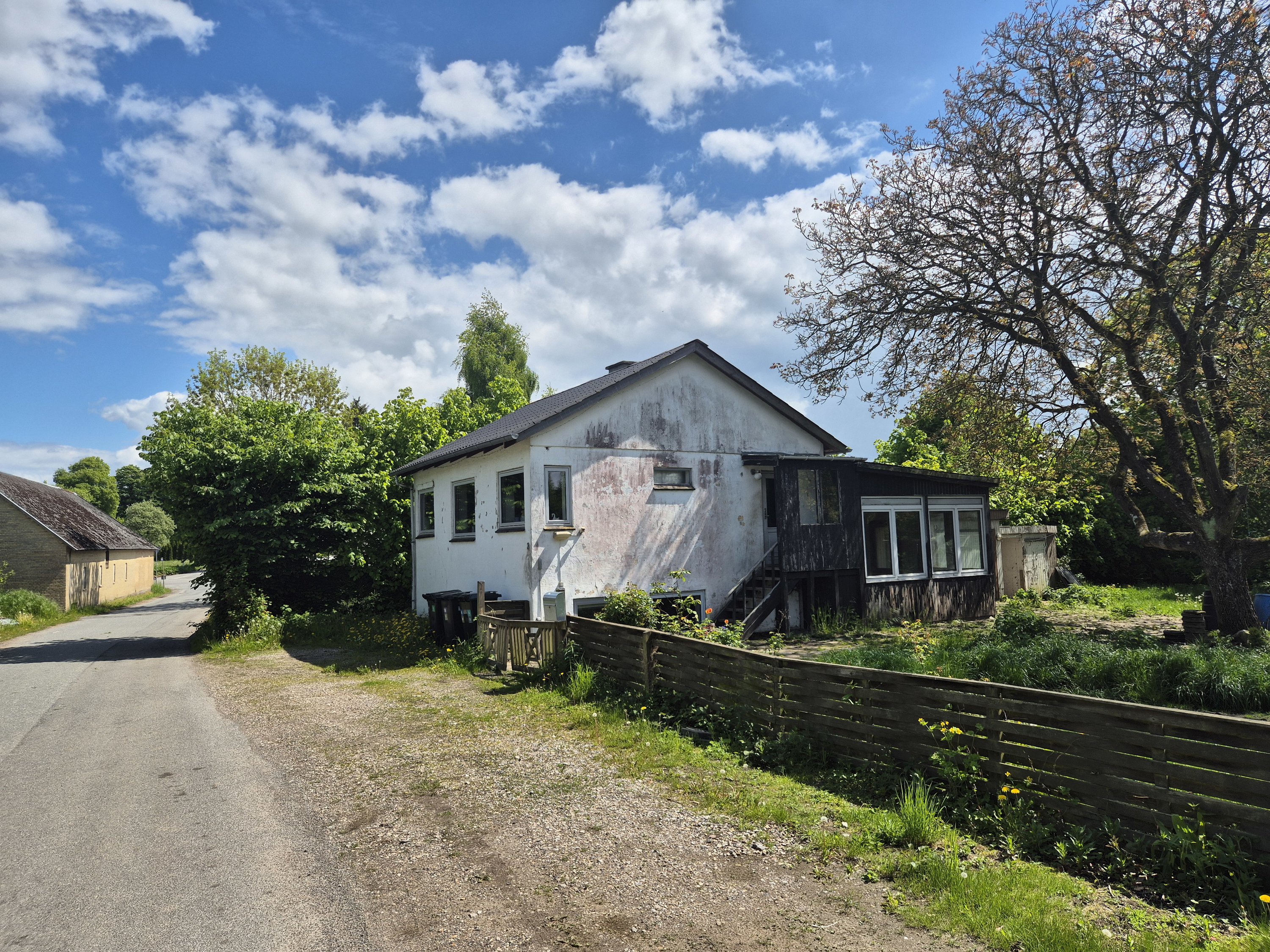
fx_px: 844
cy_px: 476
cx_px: 635
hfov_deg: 73.9
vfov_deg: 58.9
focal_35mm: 23
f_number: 1.8
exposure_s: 1/2336
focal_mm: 5.4
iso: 25
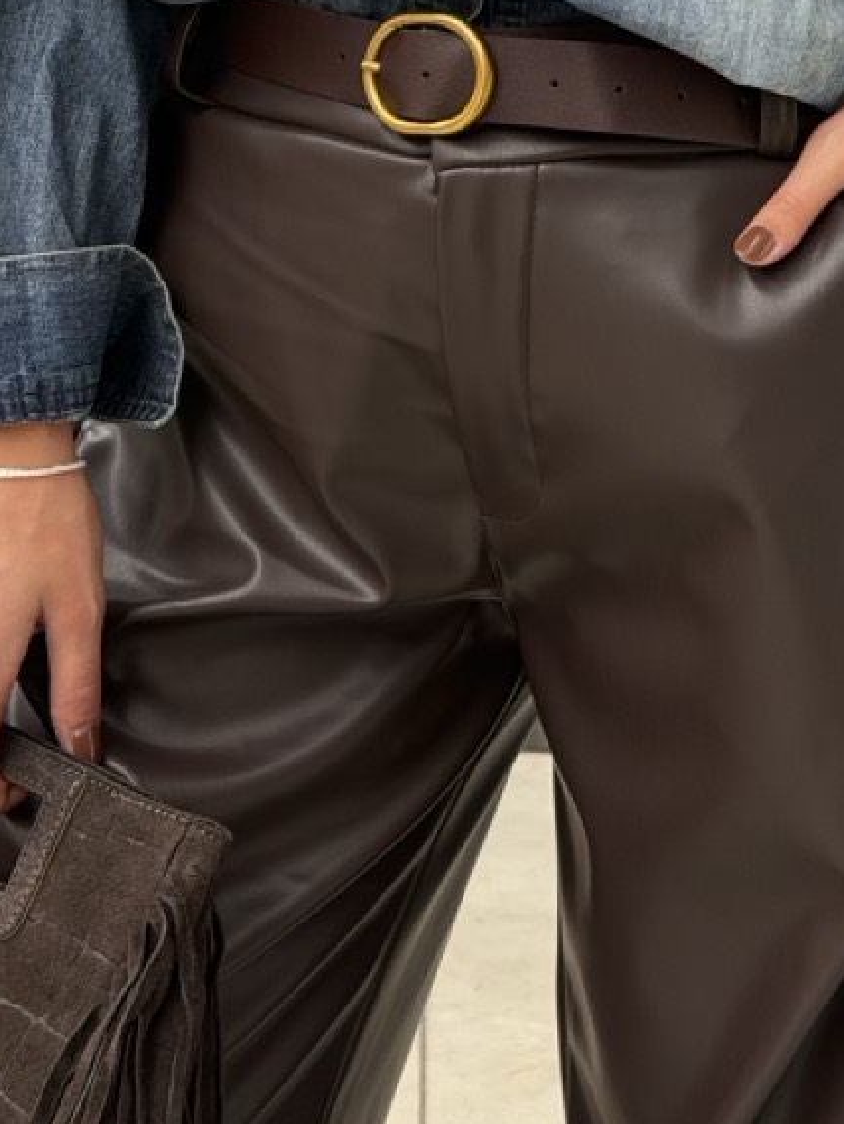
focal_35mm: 108
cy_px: -119
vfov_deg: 17.6
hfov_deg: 13.7
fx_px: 3510
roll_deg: -2.1
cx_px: 565
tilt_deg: -1.5
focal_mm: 6.76
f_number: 1.78
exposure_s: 1/60
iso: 125
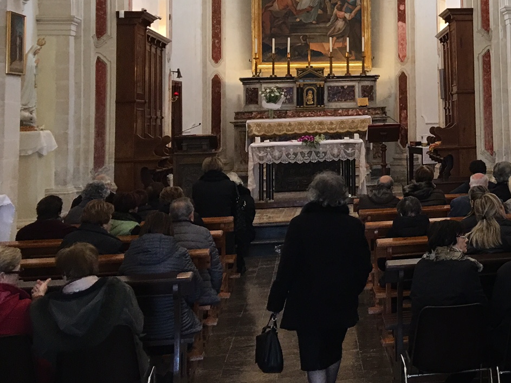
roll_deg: +0.7
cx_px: 529
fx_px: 915
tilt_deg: +5.7
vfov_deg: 23.1
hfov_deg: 28.9
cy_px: 41
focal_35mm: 62
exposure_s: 1/33
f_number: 2.2
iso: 50
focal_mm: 4.15
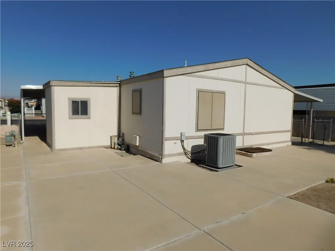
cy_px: 126
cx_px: 168
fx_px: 223
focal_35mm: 23
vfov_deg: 58.9
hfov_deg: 73.9
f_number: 6
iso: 125
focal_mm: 4
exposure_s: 1/1500
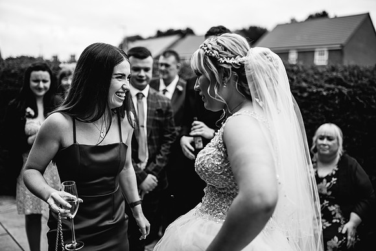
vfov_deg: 37.9
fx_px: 366
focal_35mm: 35
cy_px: 126
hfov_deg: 54.4
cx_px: 188
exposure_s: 1/2500
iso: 100
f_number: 1.6
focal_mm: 35
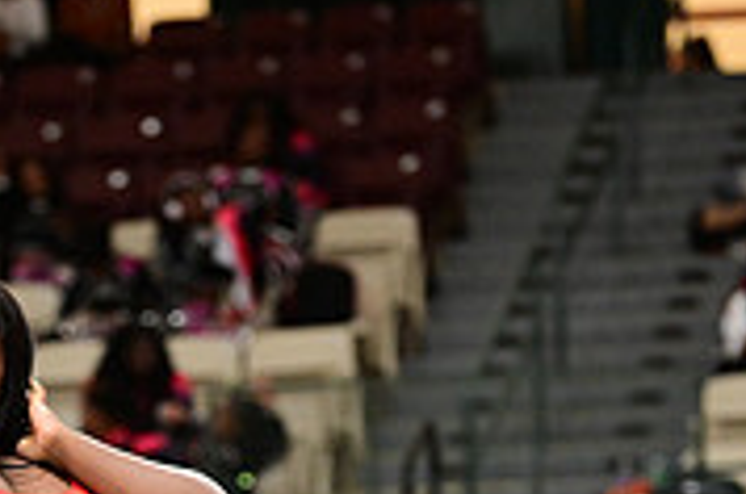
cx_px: 172
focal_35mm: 365
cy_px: 749
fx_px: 7550
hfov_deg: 5.7
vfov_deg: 3.7
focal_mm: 112
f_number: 3.2
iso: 6400
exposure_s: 1/1000
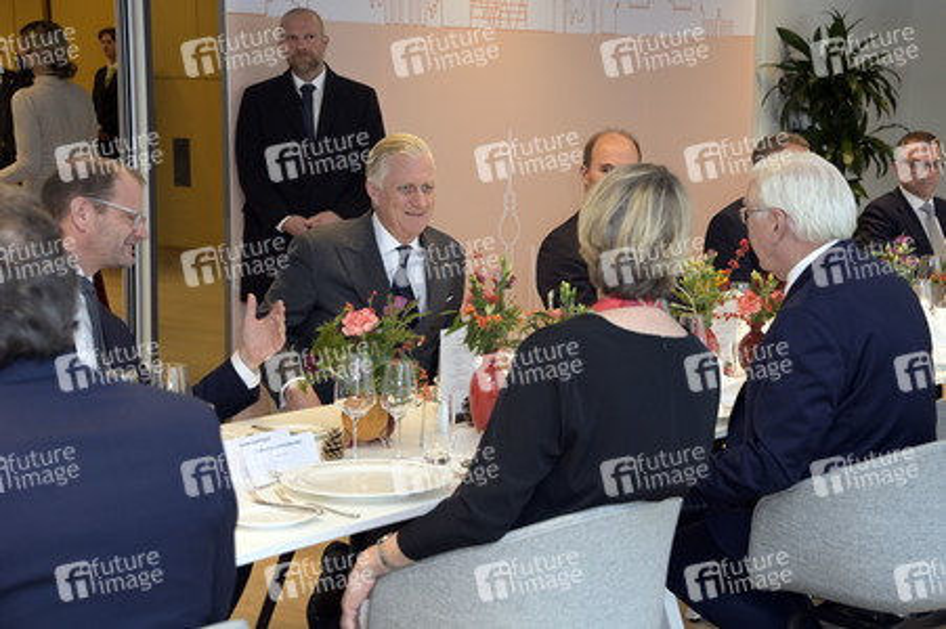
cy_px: 314
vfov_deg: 20.0
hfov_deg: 29.7
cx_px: 473
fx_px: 1786
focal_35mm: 68
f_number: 5.6
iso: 1600
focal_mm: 68
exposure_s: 1/125
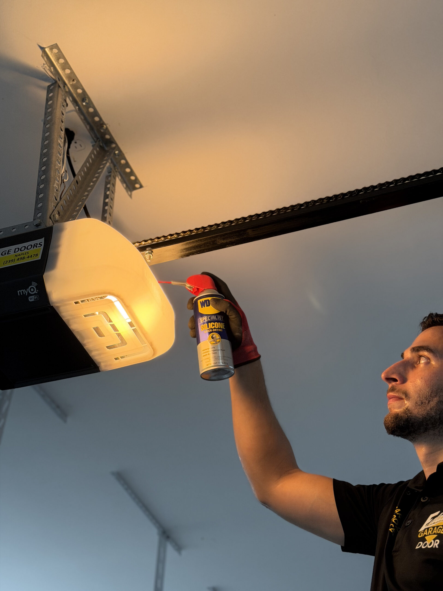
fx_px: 819
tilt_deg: +40.8
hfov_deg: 30.3
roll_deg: -2.0
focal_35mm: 48
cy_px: 296
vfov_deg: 39.7
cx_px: 222
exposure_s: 1/40
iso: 200
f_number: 1.78
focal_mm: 6.76
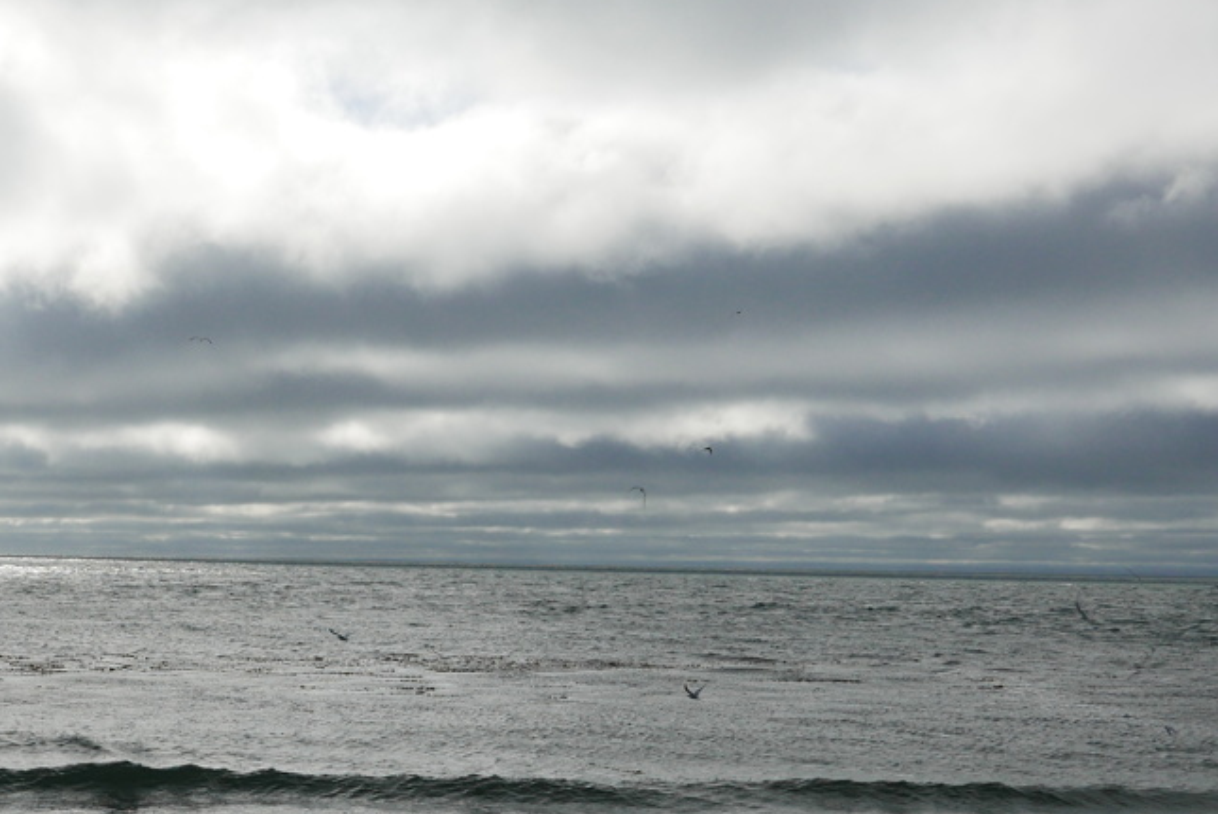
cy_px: 517
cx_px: 114
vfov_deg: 20.9
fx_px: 2201
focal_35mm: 65
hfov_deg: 29.6
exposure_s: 1/2000
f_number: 5.6
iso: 200
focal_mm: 15.9
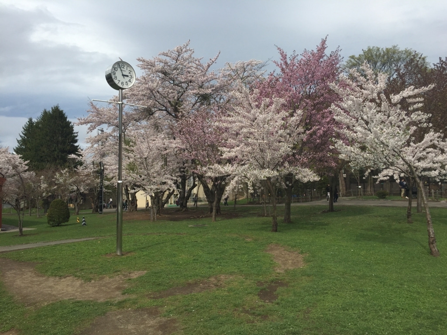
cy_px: 168
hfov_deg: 61.7
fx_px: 374
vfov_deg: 48.2
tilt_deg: +0.7
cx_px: 224
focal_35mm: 29
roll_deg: +0.1
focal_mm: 4.15
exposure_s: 1/2326
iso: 32
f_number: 2.2
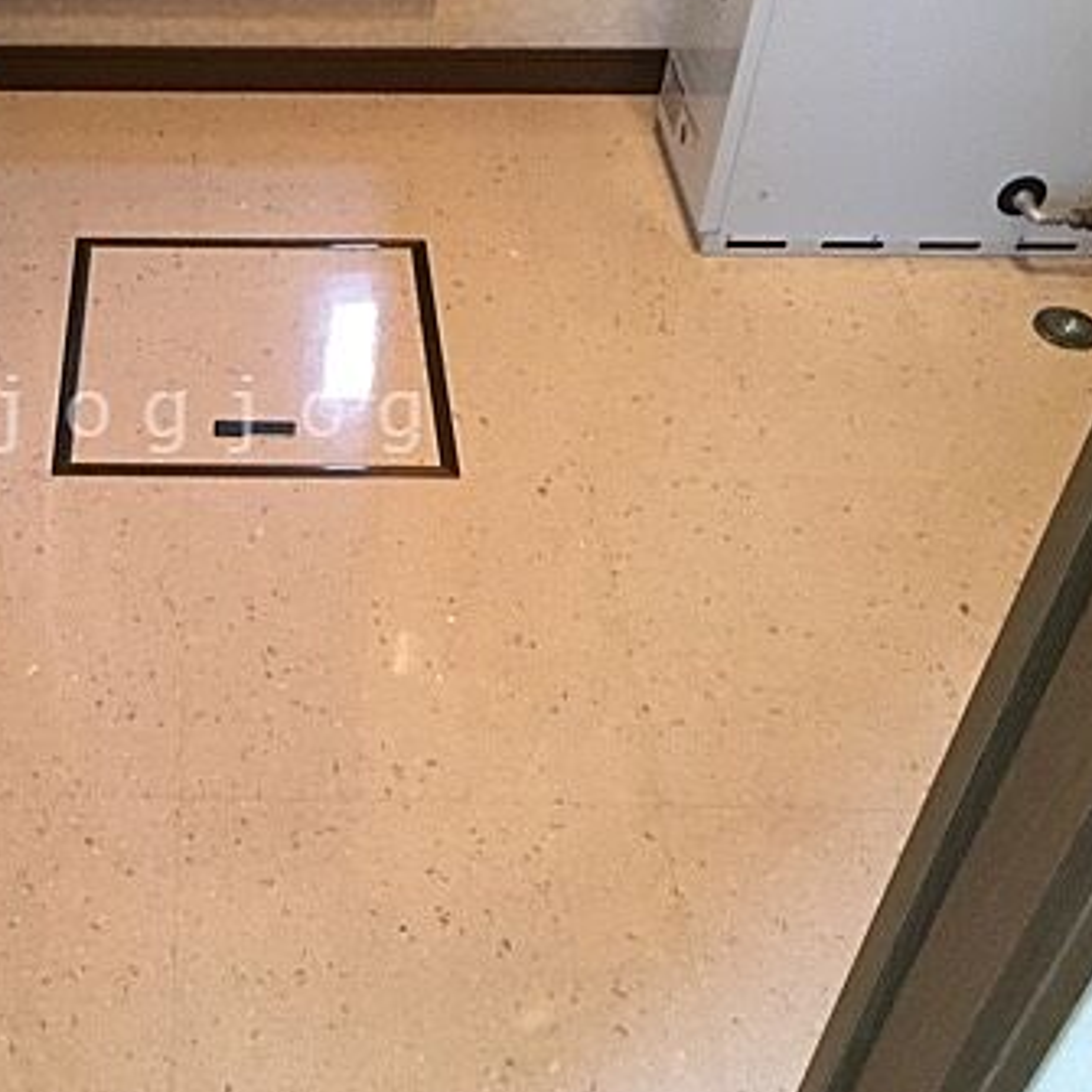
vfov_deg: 34.5
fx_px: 1749
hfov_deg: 33.6
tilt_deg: -40.8
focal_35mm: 49
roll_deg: +1.6
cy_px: 414
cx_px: 215
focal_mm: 4.15
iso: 320
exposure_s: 1/15
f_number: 2.2
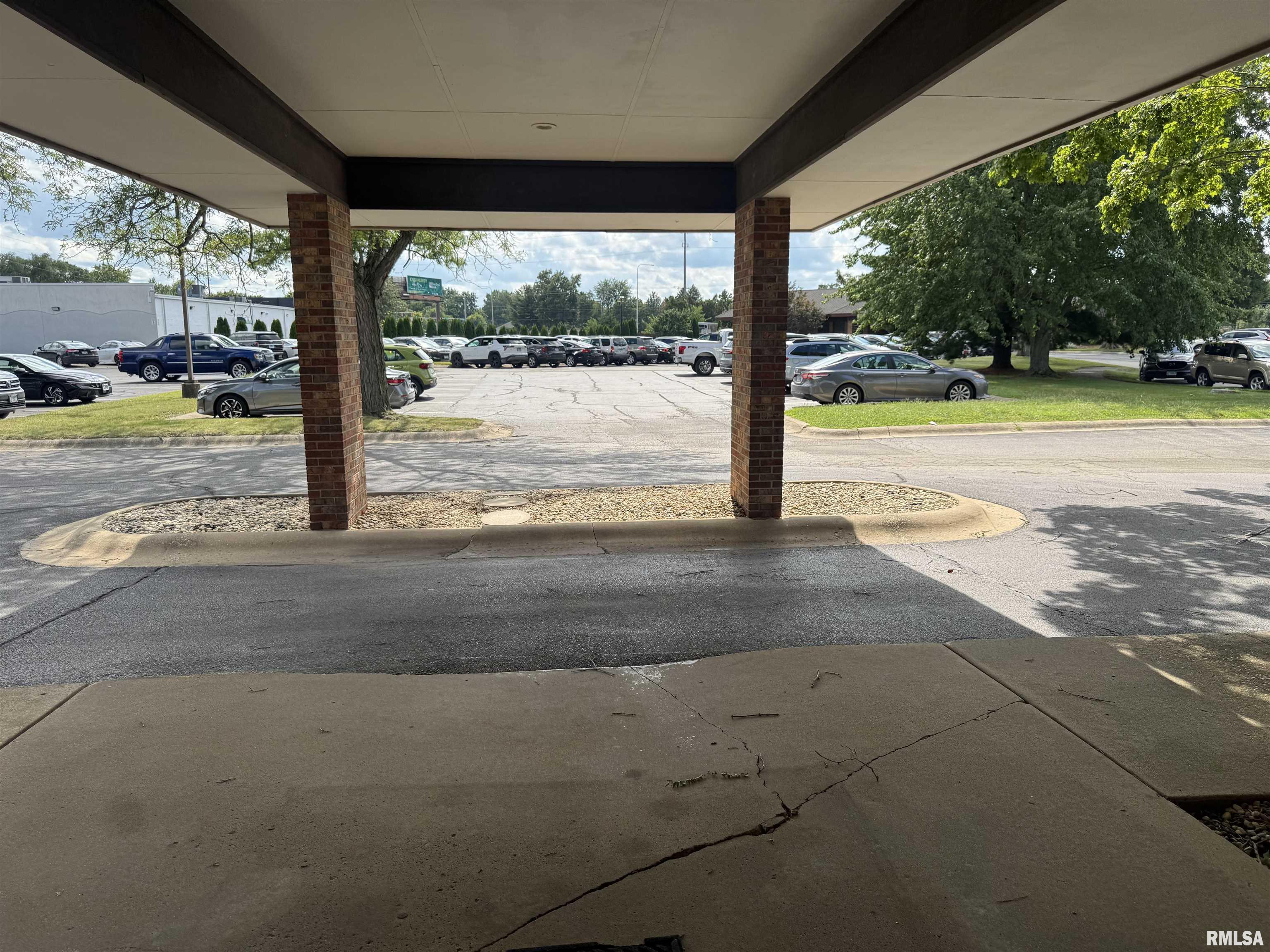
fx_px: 881
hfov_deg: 71.6
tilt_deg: -8.3
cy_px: 476
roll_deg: +0.6
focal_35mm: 24
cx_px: 635
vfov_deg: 56.8
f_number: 1.78
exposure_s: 1/2105
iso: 80
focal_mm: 6.76
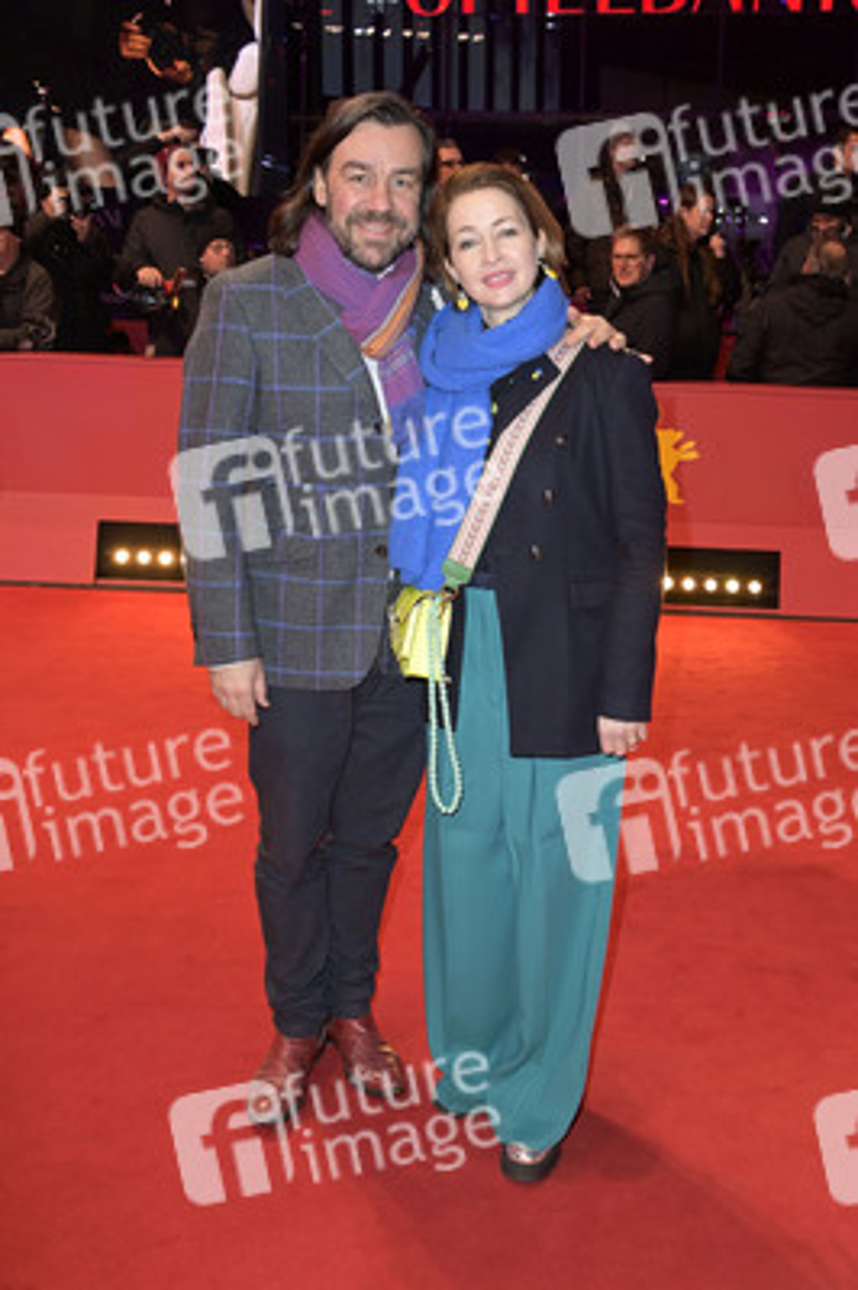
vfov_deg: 54.5
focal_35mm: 35
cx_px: 429
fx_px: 1253
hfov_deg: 37.8
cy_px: 645
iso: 1600
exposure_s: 1/200
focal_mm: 35
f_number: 5.6
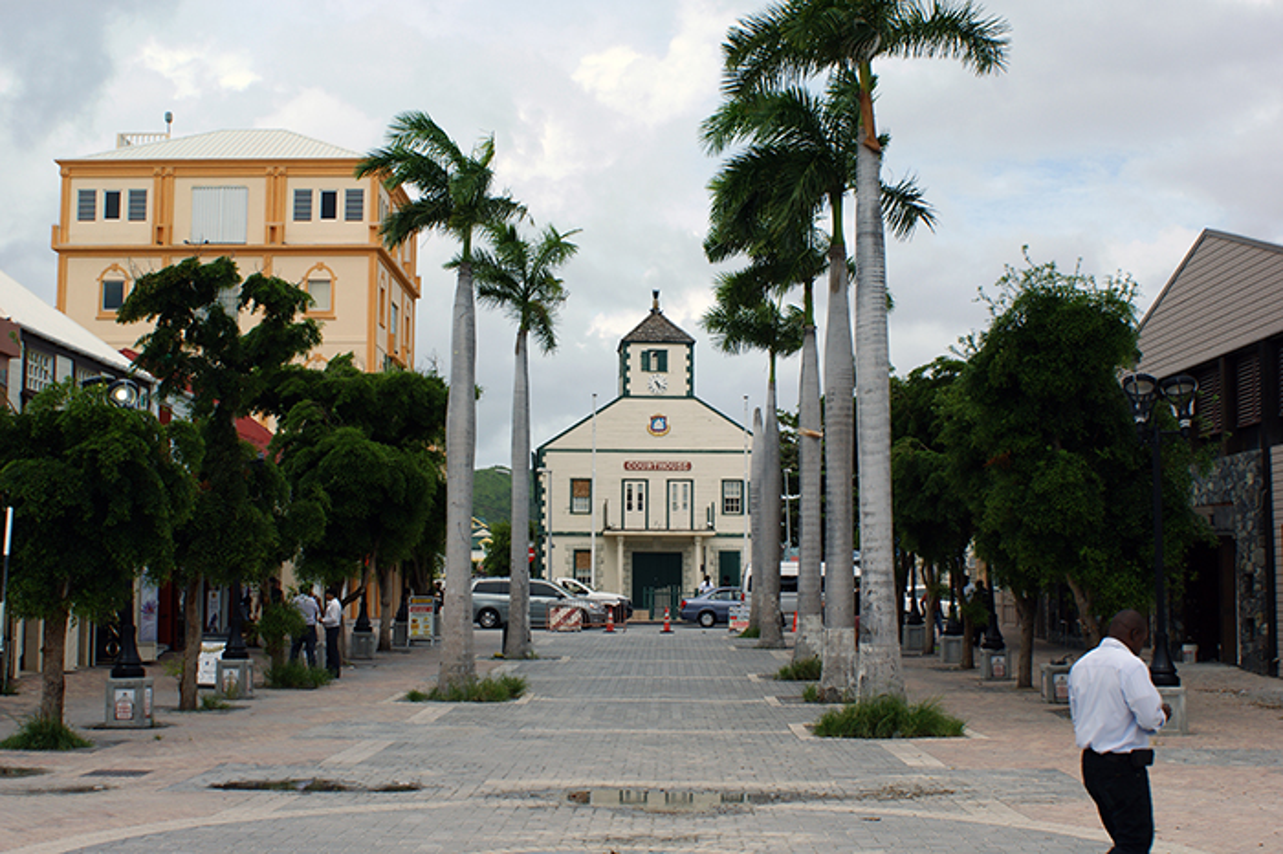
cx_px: 642
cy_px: 427
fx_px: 1496
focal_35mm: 42
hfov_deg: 46.4
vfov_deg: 31.9
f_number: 11
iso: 100
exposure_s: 1/125
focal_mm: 28
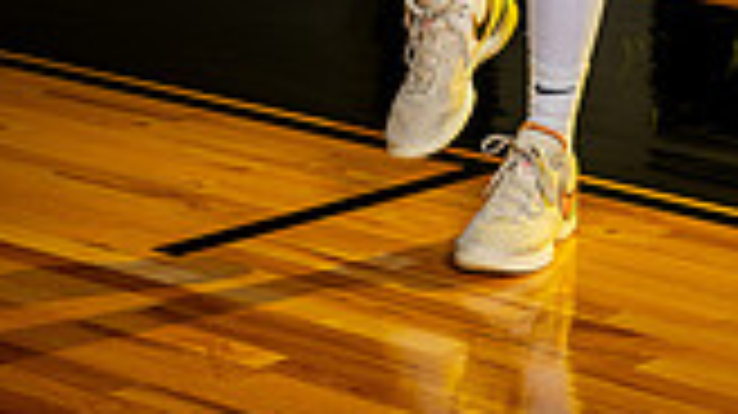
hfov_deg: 13.3
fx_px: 3149
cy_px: -544
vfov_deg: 7.1
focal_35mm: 161
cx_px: 662
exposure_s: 1/200
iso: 100
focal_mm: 56
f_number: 6.3
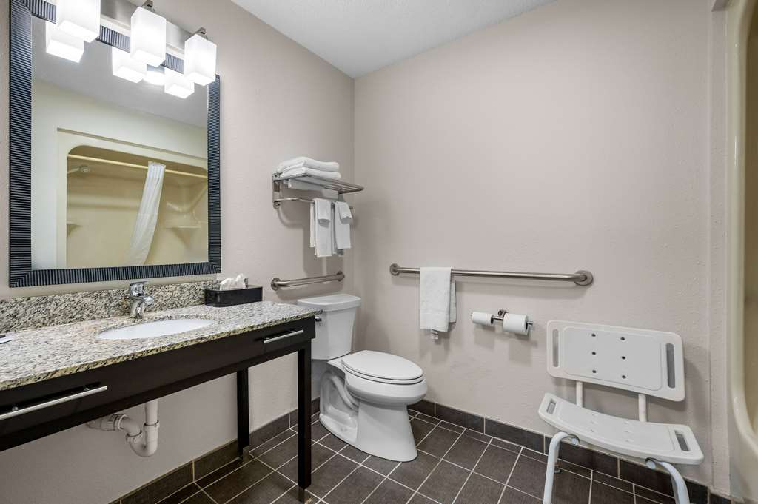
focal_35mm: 14
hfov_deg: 104.3
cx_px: 379
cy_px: 252
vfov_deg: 81.1
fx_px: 295
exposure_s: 1/8
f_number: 8
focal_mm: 14
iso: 400
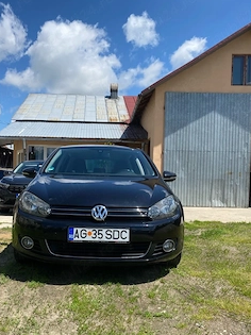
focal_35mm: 33
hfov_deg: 42.7
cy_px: 198
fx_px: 319
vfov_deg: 55.0
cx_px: 101
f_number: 1.8
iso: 32
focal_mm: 4.25
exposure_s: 1/3040
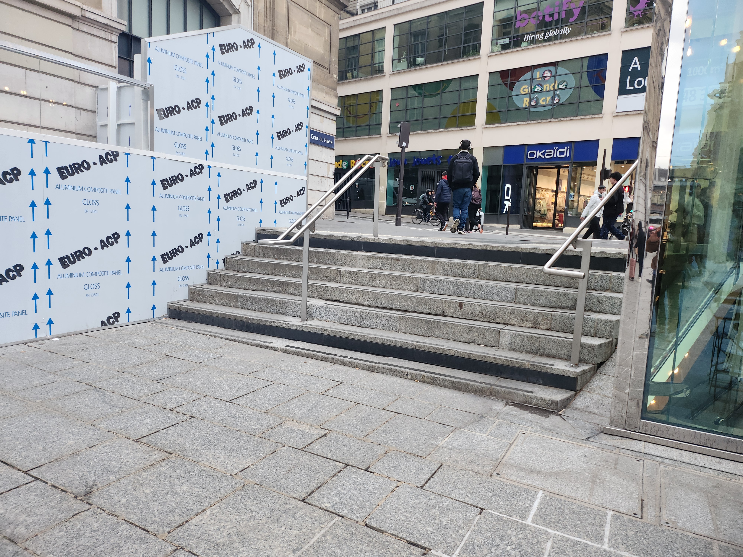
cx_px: 372
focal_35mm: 24
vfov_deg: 56.8
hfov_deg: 71.6
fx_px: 515
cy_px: 278
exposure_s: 1/180
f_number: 1.8
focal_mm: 5
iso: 125
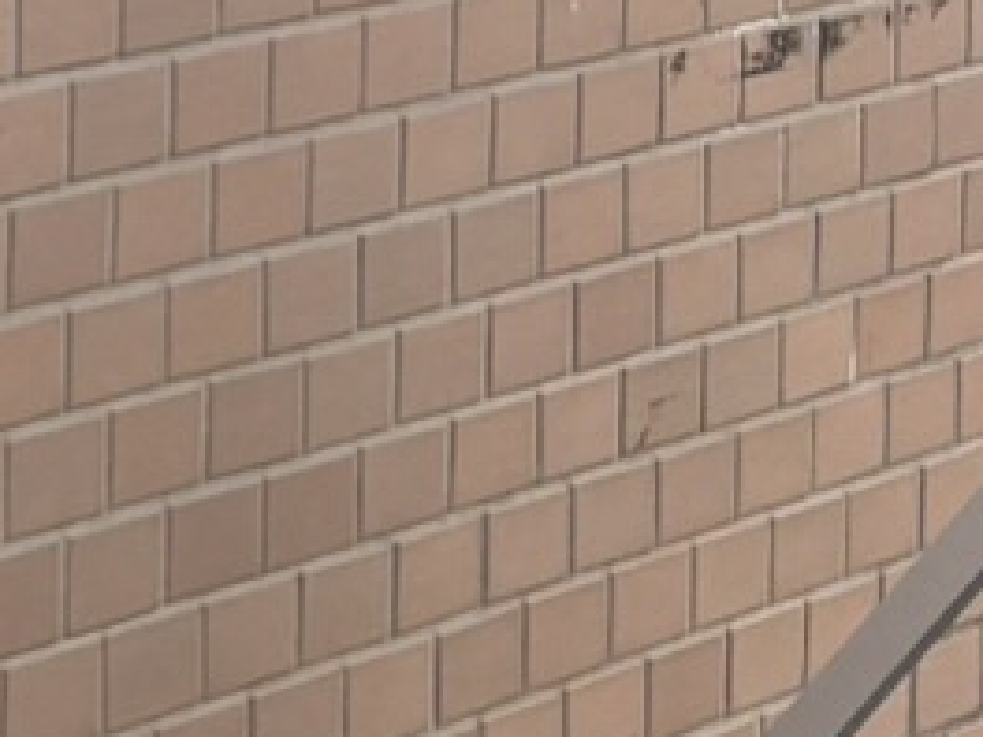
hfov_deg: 7.5
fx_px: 5736
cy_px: -938
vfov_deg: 7.0
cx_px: -2740
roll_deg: +0.1
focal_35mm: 202
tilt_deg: +2.5
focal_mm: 5.96
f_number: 1.6
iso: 50
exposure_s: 1/489
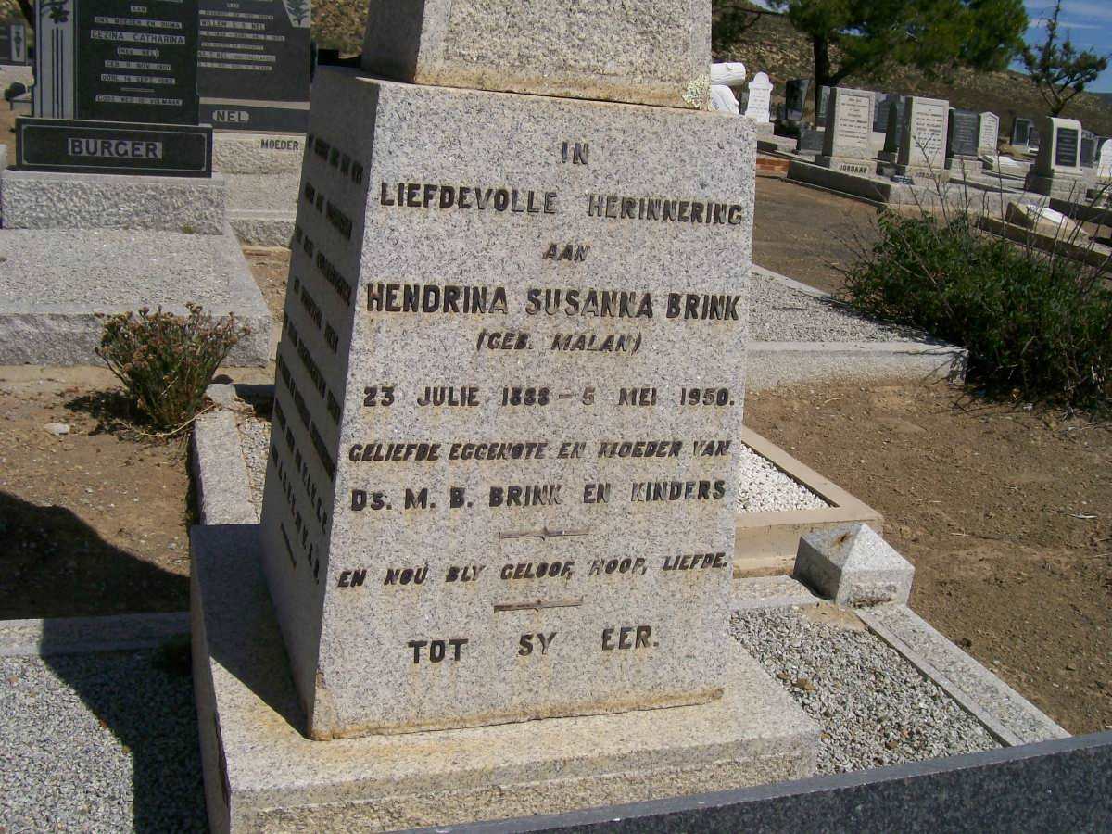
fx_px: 1156
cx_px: 556
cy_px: 417
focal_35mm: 36
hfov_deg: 51.4
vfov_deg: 39.7
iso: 80
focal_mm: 6
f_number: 4.8
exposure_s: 1/1401
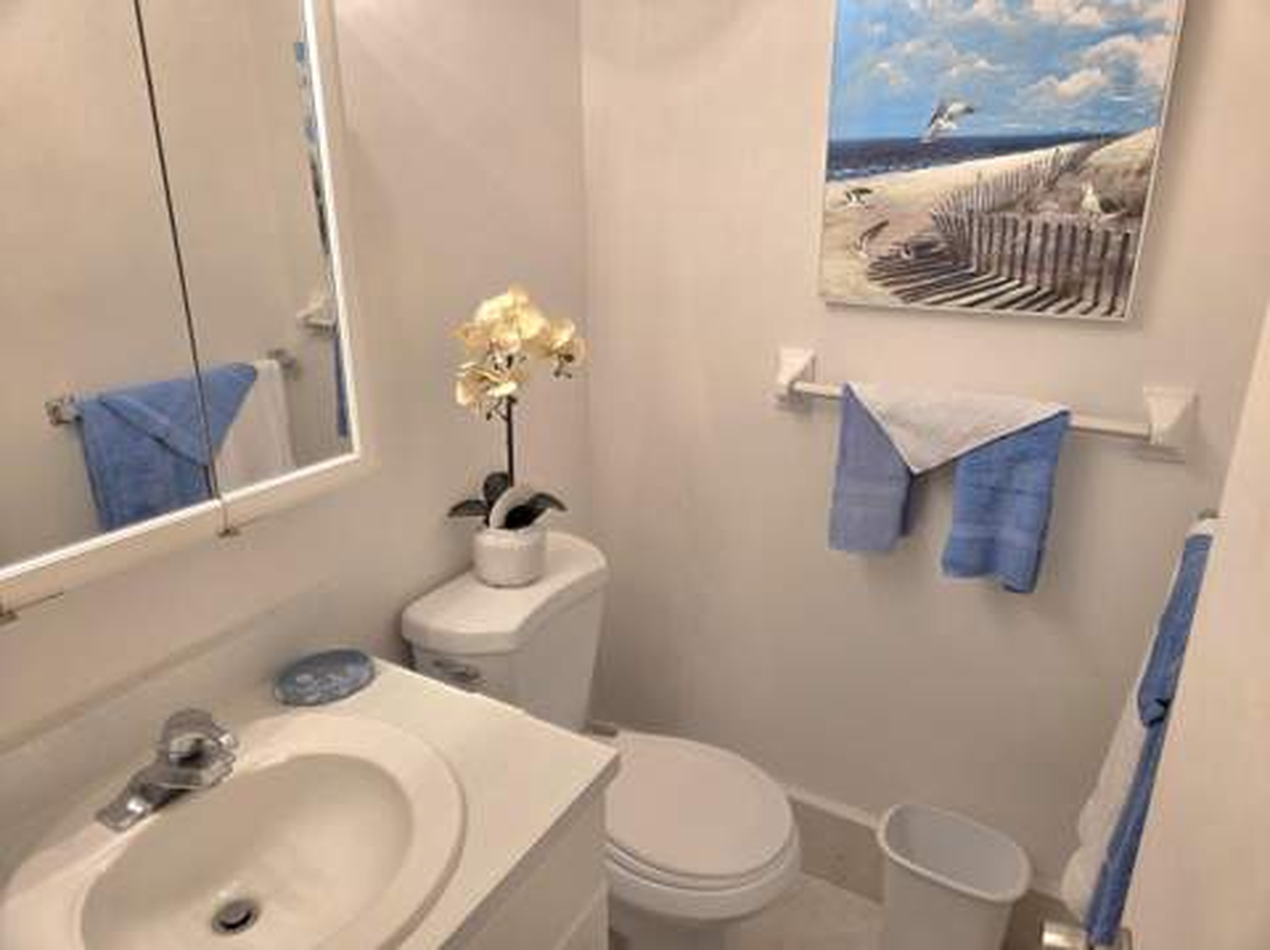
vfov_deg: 58.8
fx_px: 843
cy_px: 475
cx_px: 635
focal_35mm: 23
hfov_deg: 74.0
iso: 100
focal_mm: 5.4
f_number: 1.8
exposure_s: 1/120
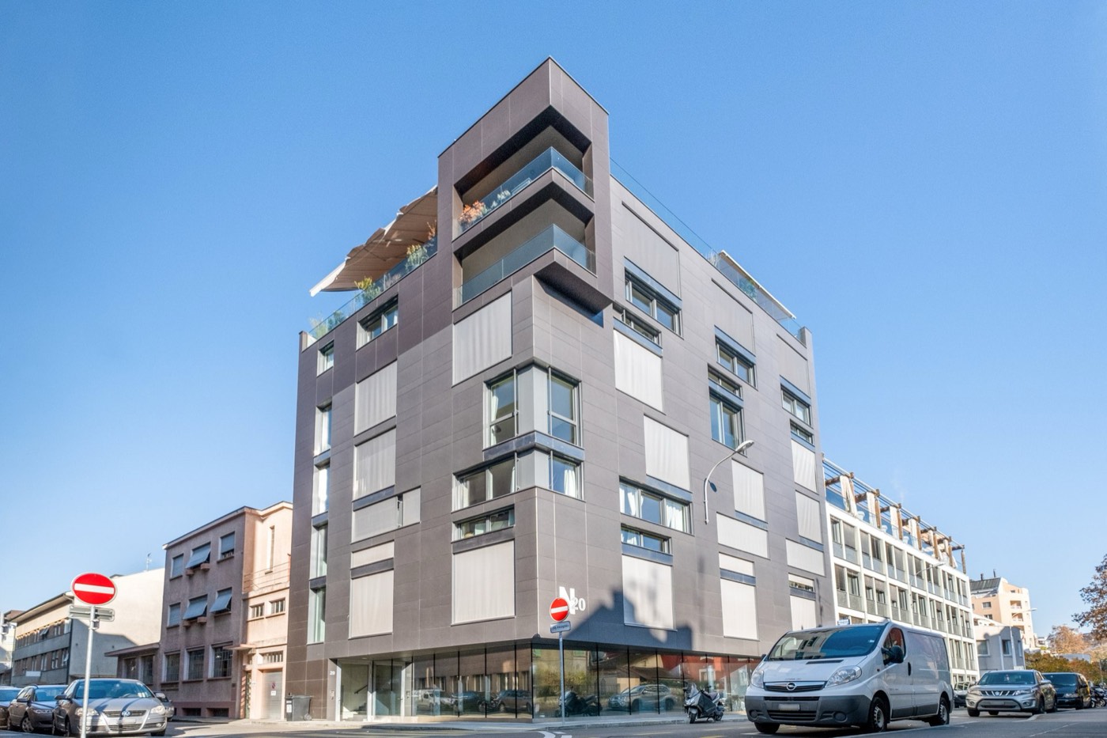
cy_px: 369
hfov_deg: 100.4
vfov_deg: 77.3
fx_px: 461
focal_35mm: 15
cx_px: 554
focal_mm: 10
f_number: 5.6
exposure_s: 1/1000
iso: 400
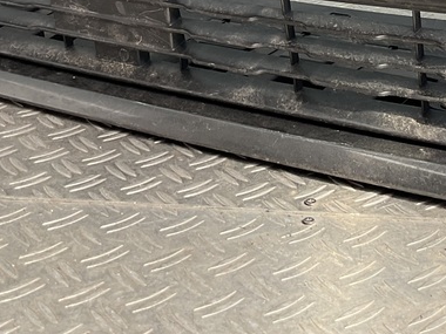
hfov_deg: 25.3
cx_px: 252
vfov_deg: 17.9
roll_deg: +1.5
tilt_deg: -12.1
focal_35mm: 77
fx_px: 992
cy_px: -104
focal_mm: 3
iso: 16
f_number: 1.8
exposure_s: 1/115
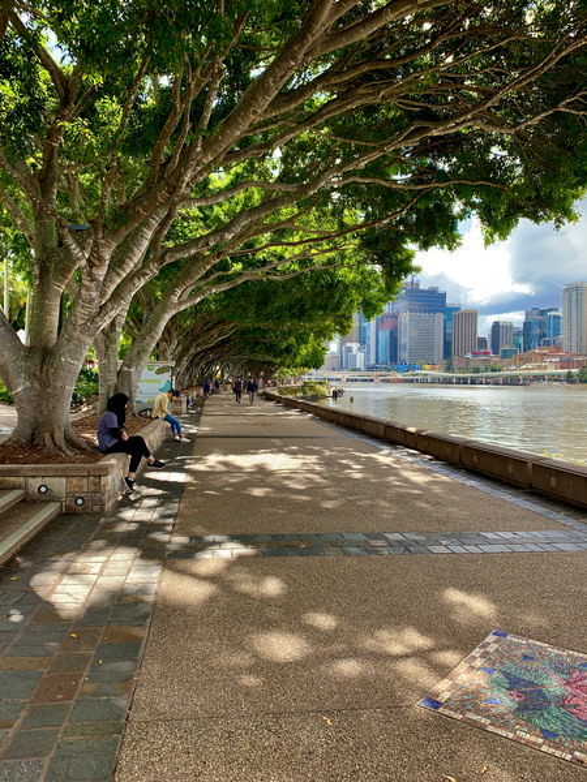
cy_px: 391
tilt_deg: -1.0
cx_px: 294
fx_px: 588
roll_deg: -1.0
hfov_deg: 53.1
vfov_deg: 67.3
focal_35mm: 26
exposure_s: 1/471
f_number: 1.8
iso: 25
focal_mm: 4.25
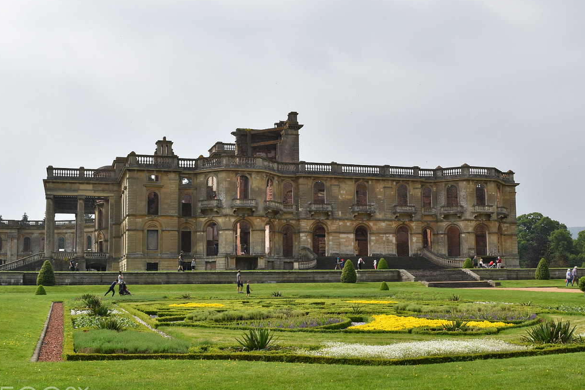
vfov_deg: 28.6
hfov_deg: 41.7
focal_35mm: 47
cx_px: 352
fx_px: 764
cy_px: 206
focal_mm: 24
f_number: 11
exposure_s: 1/500
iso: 200
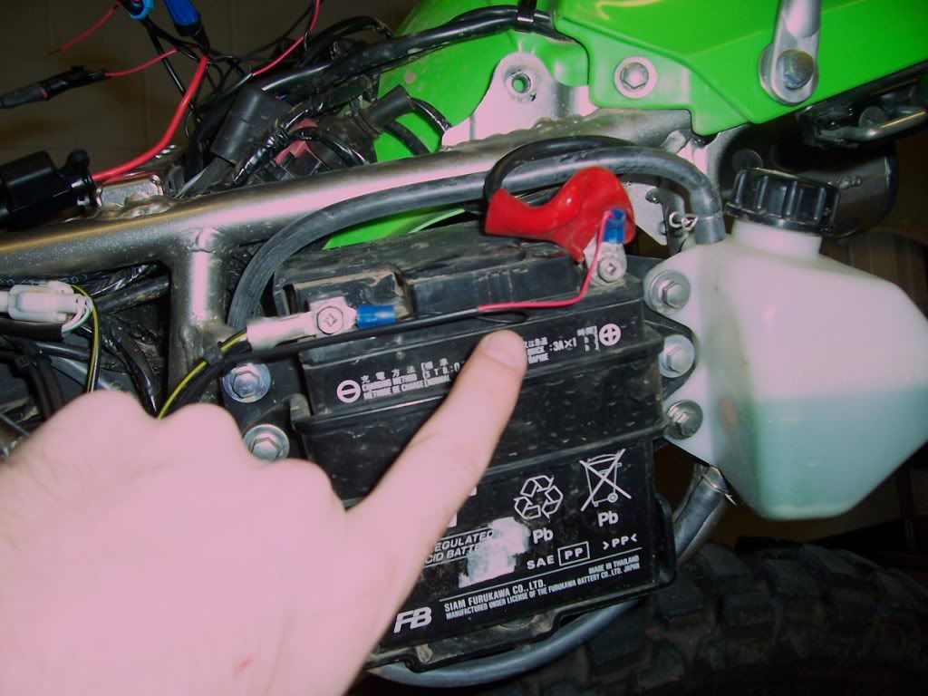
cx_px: 464
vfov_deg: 41.8
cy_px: 348
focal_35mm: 34
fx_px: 911
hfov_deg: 54.0
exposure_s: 1/60
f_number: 2.7
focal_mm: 5.6
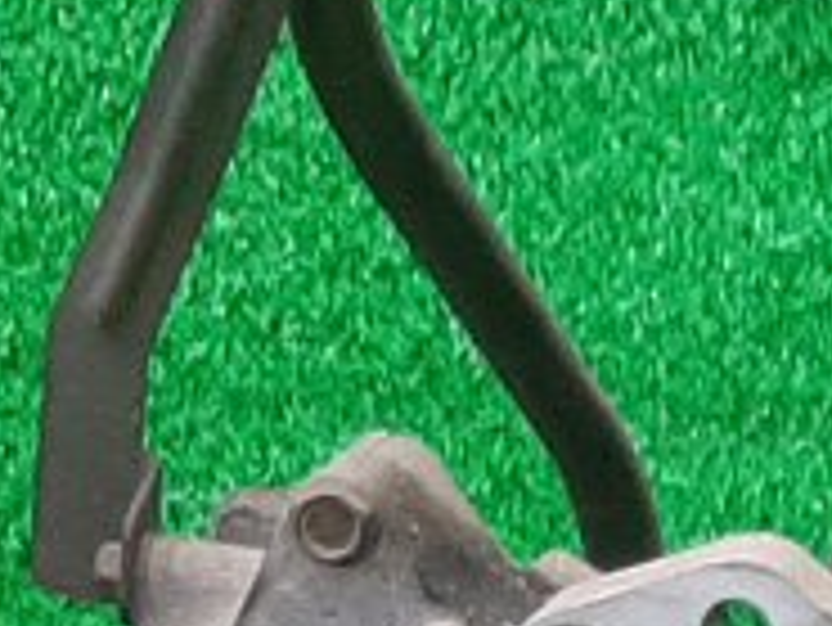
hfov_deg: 9.3
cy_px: 1356
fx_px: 4858
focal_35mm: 202
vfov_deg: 7.0
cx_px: 1534
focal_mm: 3.93
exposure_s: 1/50
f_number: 1.7
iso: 151
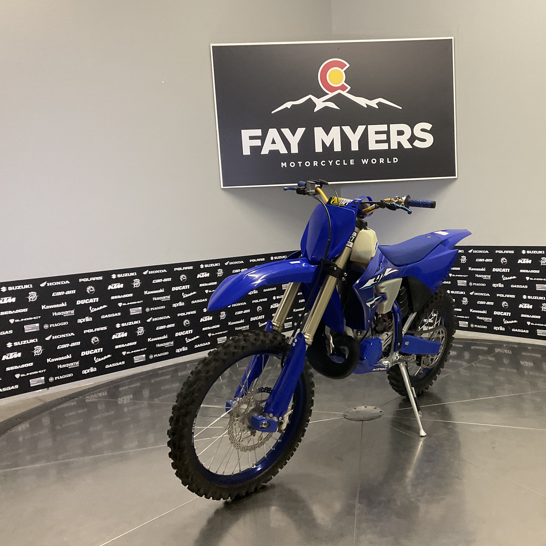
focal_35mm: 35
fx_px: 625
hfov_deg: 46.5
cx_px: 360
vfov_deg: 47.2
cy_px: 271
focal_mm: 3
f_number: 1.8
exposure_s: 1/60
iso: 200
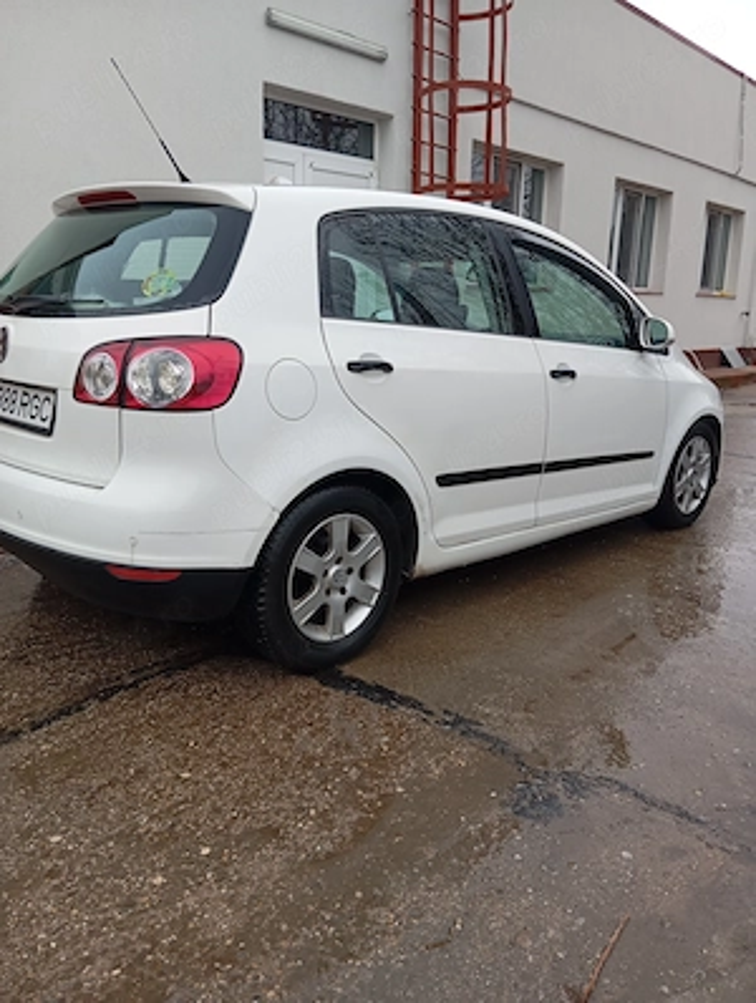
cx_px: 378
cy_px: 502
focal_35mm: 28
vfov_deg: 63.4
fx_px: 813
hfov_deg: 49.9
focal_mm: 4.22
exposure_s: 1/100
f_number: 1.8
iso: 115
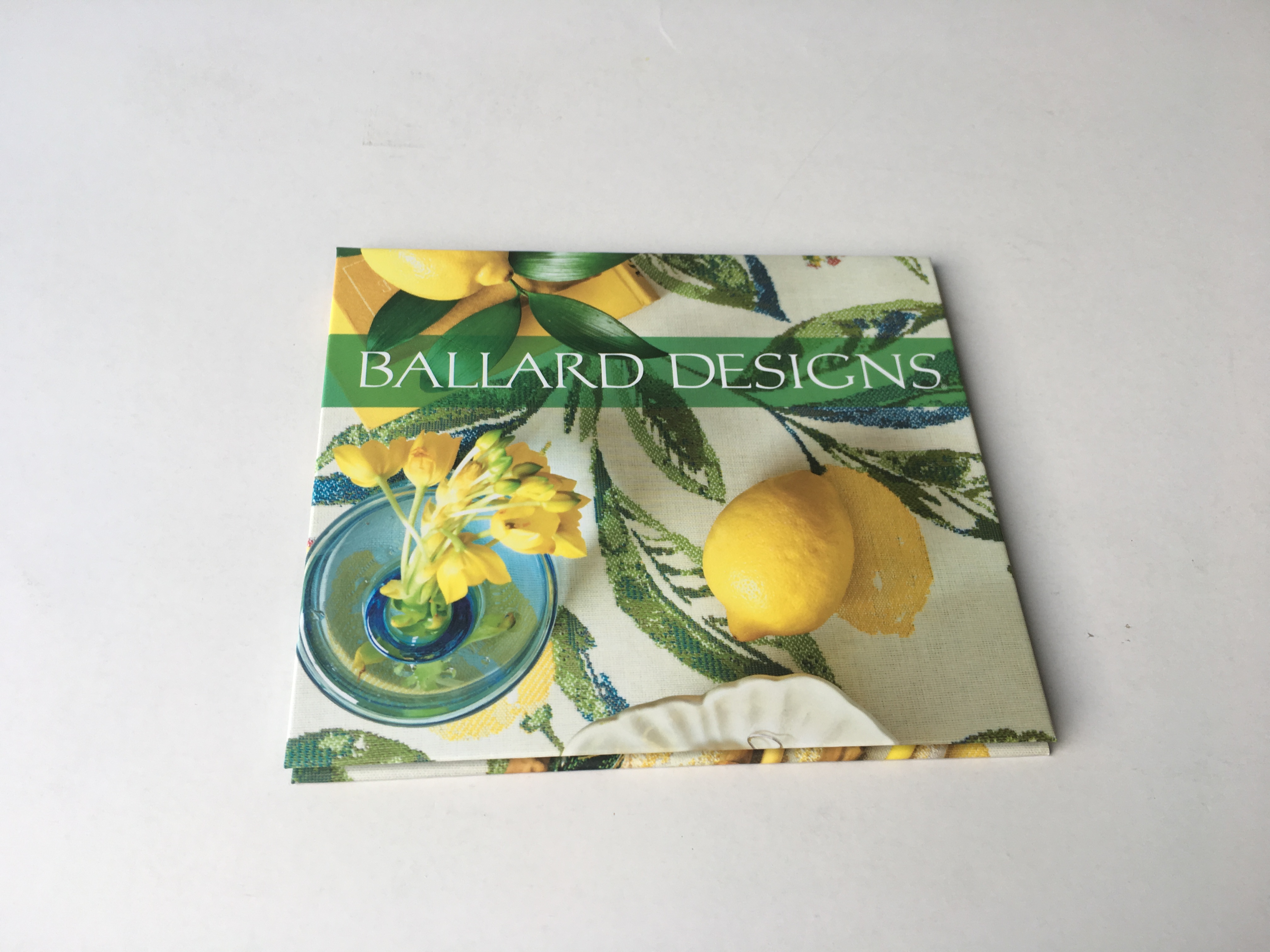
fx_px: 1064
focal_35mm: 29
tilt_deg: -59.4
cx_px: 635
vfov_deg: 48.2
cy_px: 476
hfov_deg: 61.7
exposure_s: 1/50
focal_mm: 4.15
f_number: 2.2
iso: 25
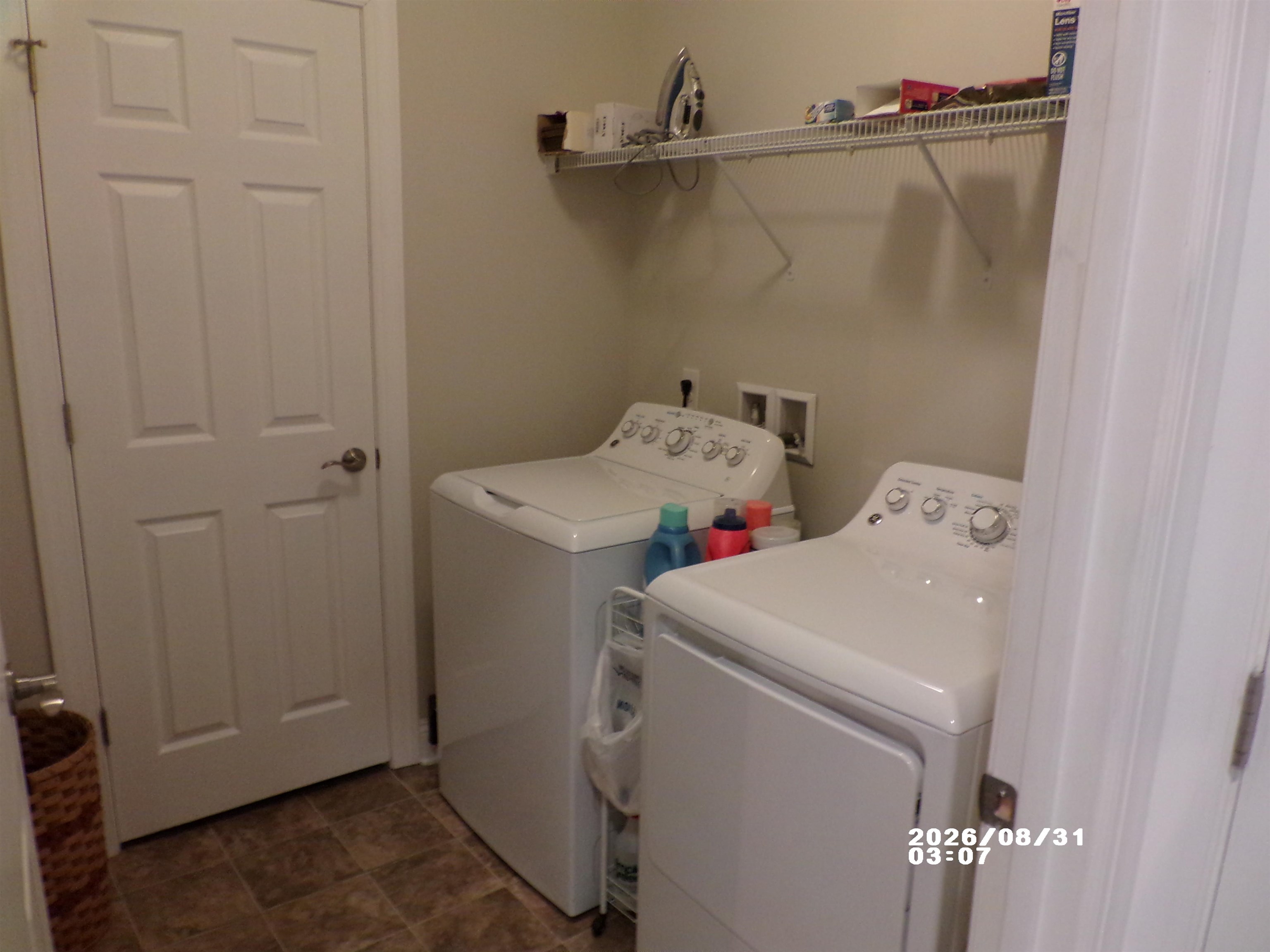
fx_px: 954
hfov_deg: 67.3
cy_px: 476
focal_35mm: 26
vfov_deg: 53.1
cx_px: 635
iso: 225
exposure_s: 1/17
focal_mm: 4.7
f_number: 3.2
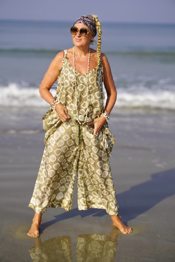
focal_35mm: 75
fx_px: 547
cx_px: 88
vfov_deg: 27.0
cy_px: 131
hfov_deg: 18.2
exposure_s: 1/640
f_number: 5.6
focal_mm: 50
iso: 100
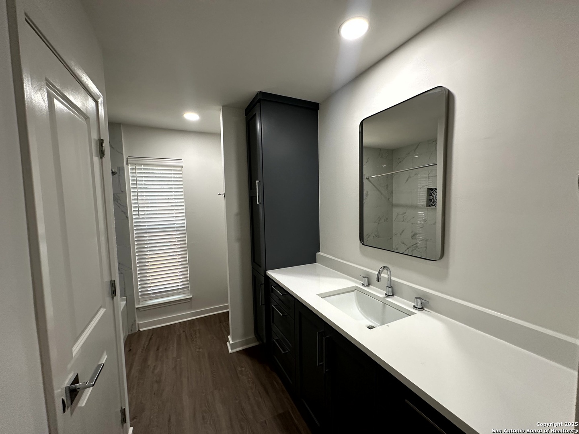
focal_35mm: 14
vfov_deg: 85.7
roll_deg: +0.4
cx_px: 290
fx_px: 234
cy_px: 217
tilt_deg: -3.9
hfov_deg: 102.1
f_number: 2.2
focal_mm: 2.22
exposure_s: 1/120
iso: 200
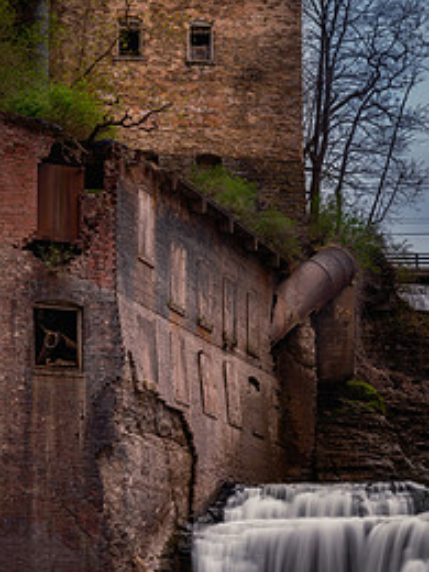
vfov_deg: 18.0
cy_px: 310
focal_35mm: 109
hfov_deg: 13.6
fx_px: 1801
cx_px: 304
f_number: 8
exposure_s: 1.3
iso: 100
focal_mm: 80
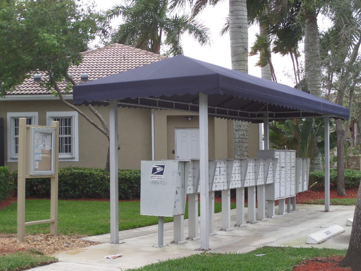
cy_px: 136
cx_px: 180
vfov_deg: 23.7
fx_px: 647
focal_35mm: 62
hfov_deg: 31.2
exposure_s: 1/180
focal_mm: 10.2
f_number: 4
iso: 100
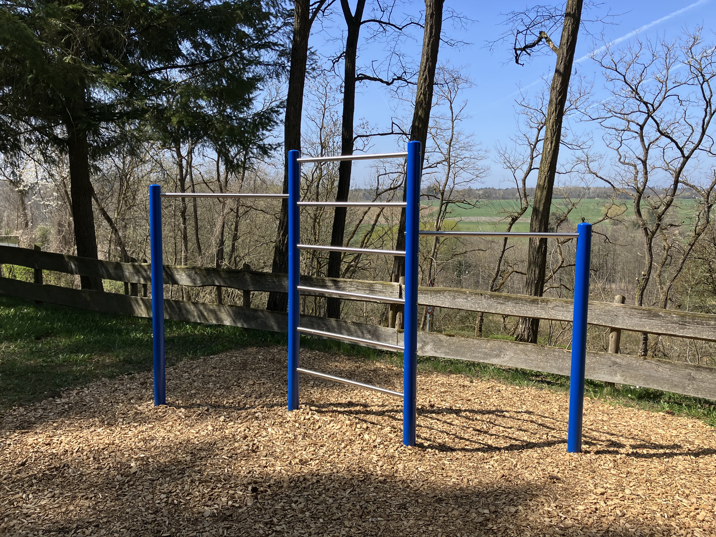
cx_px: 358
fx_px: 579
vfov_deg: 49.7
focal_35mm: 28
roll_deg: -1.4
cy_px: 268
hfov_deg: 63.4
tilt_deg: -5.4
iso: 32
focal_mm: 3.99
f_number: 1.8
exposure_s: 1/1012
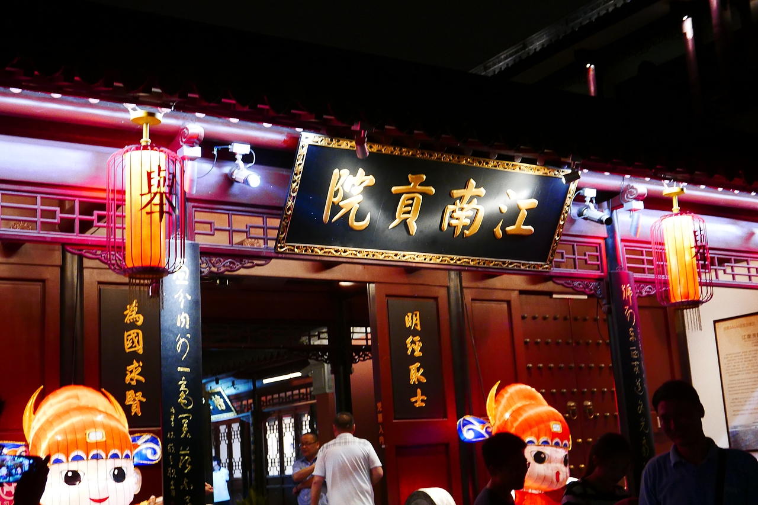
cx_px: 379
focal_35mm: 50
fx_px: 1053
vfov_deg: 27.0
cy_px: 252
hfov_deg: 39.6
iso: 1600
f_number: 2.7
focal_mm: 22.7
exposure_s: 1/80
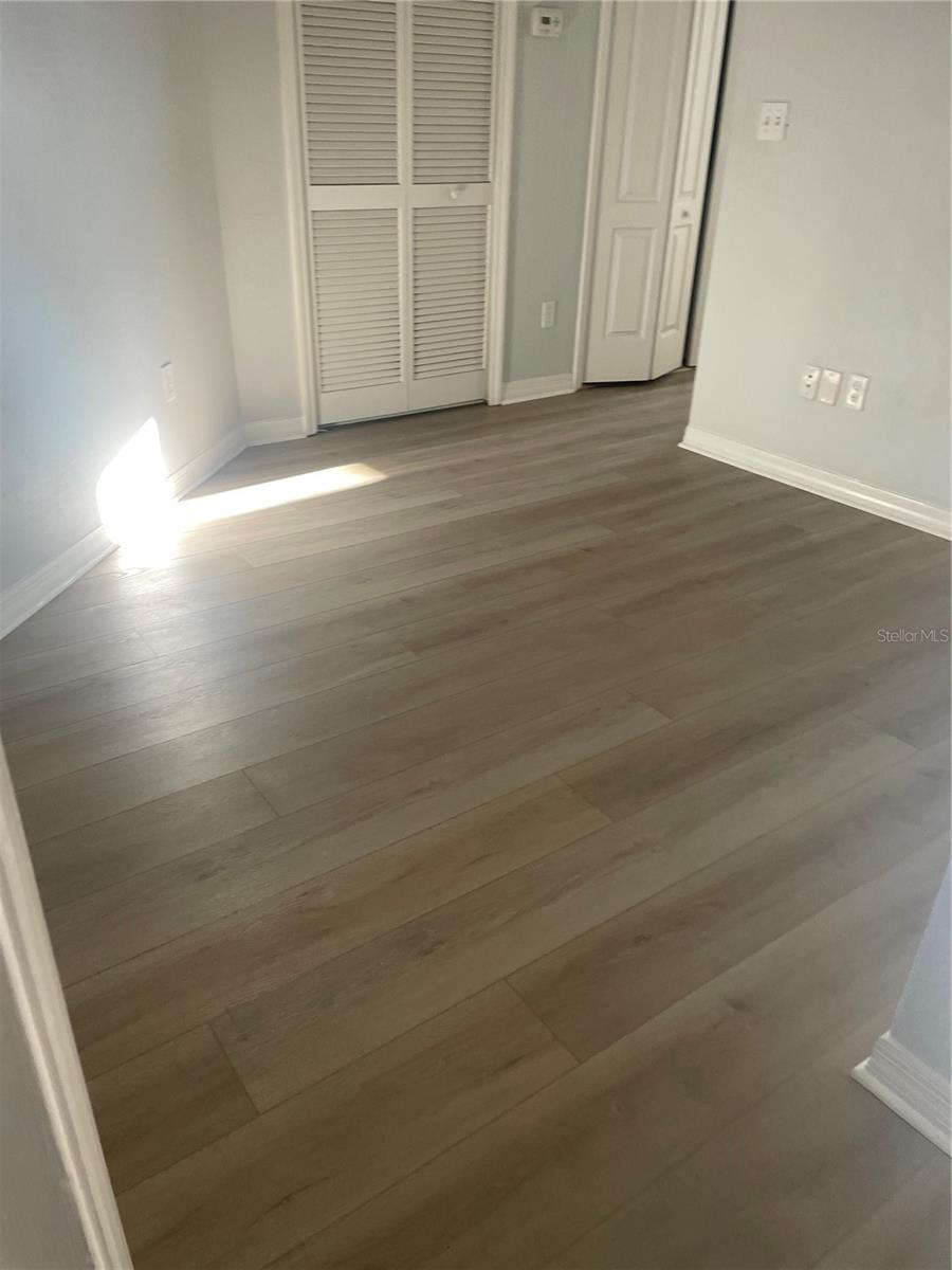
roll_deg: -1.0
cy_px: 635
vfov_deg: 67.3
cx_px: 476
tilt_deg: -28.0
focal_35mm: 26
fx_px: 953
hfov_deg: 53.1
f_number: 1.6
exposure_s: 1/119
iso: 125
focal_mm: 4.2
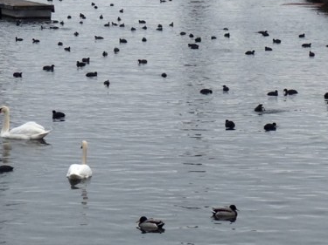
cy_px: 10
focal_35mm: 164
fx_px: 1553
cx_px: 153
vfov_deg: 9.0
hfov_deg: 12.1
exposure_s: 1/250
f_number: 4.5
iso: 100
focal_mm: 8
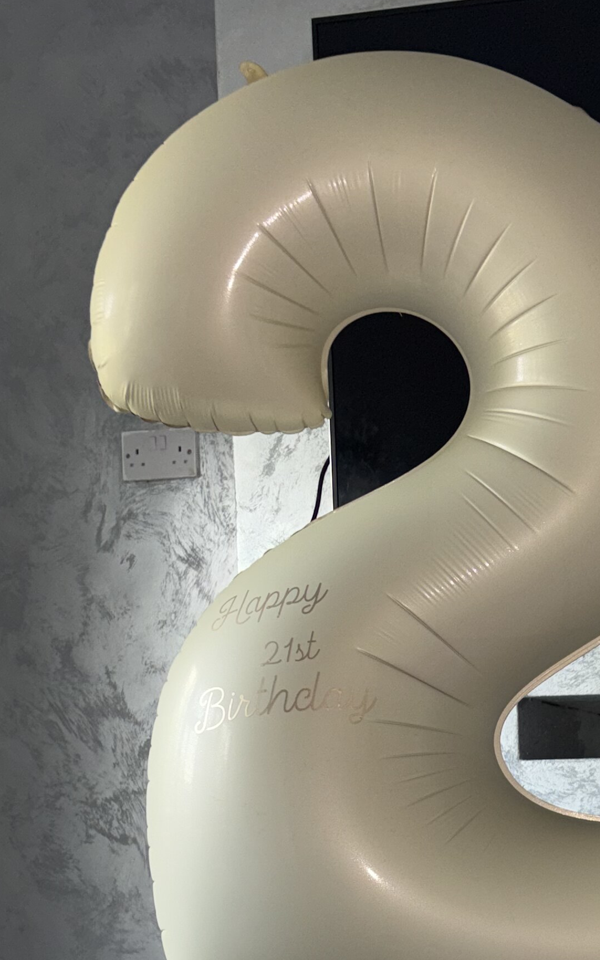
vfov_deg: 29.9
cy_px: 947
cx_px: 802
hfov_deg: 18.7
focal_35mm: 64
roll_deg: +1.2
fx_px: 1674
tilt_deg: -2.7
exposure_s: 1/24
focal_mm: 5.96
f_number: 1.6
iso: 50
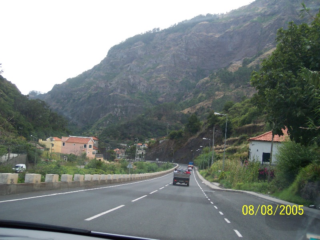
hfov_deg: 49.0
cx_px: 160
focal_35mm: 38
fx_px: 351
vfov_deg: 37.7
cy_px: 120
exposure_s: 1/350
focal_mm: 8
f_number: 2.8
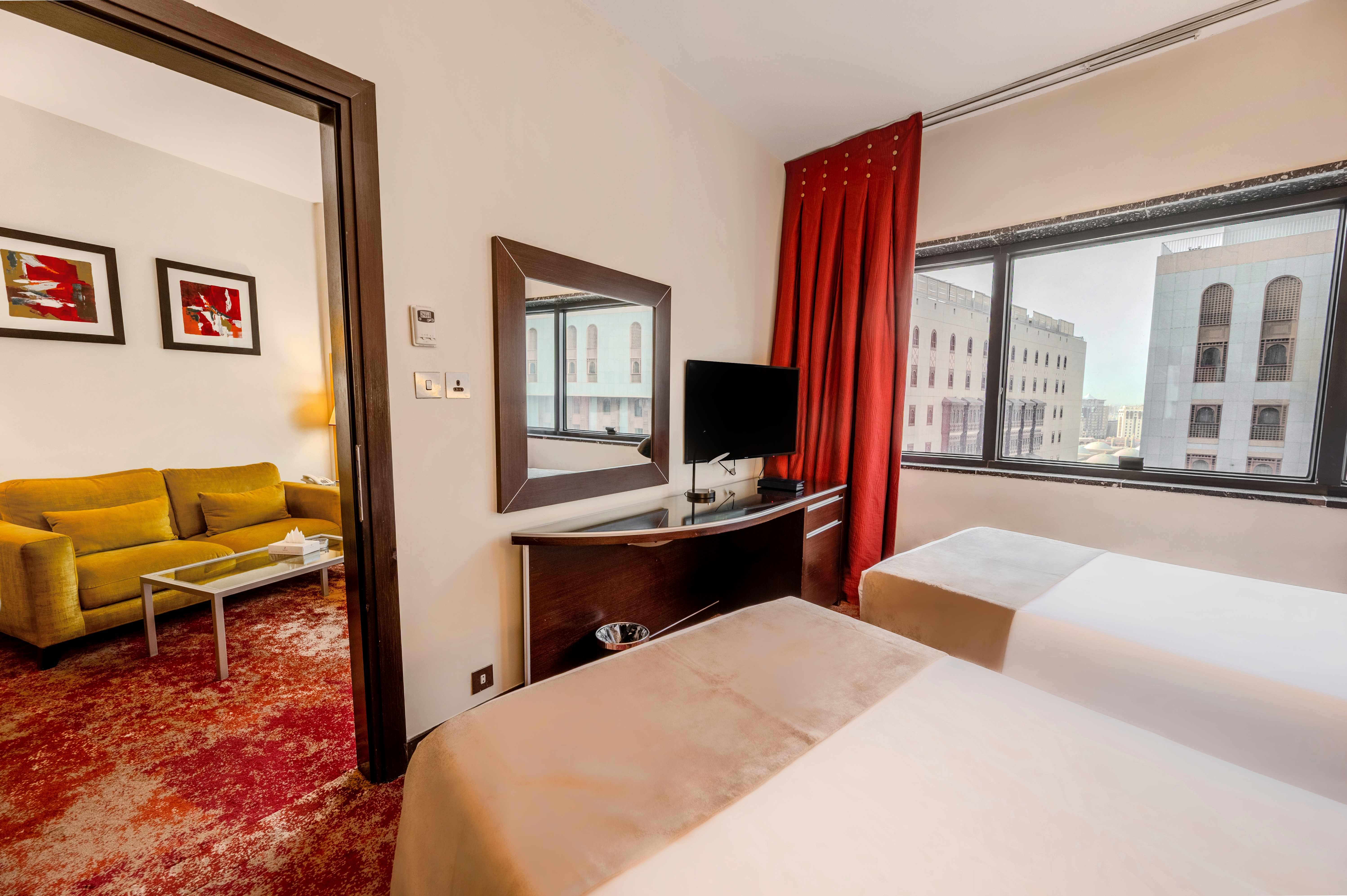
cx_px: 674
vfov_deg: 81.1
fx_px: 523
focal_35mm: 14
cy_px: 448
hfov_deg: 104.3
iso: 400
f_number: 8
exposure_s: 1/40
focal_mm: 14
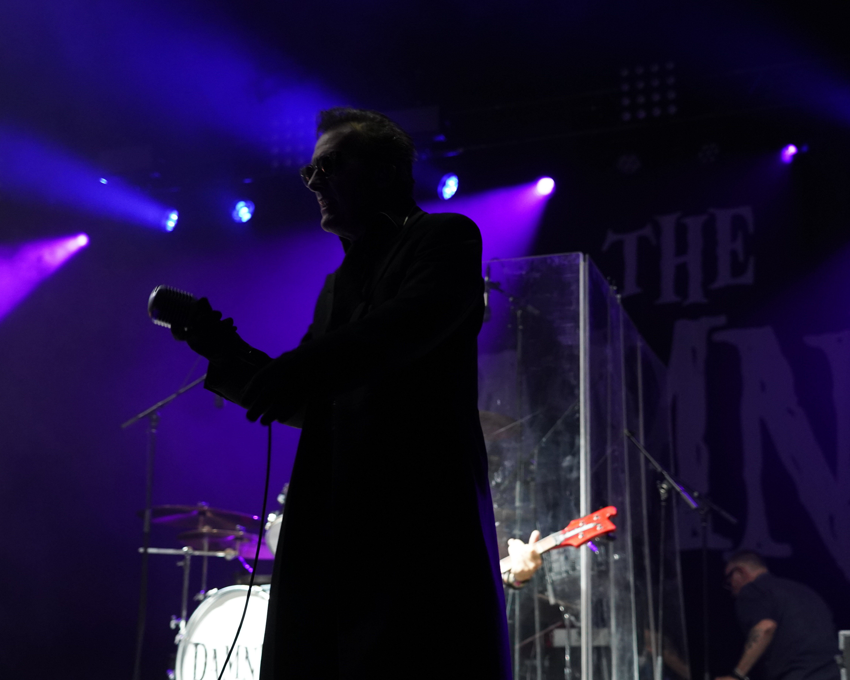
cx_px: 360
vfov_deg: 23.8
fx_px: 1610
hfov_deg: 29.5
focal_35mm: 64
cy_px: 352
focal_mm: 52
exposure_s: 1/160
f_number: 4
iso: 4000
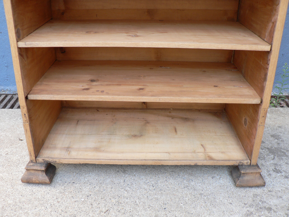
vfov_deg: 39.7
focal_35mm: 36
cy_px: 108
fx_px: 301
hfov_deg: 51.4
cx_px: 144
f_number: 2.8
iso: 80
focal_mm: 6
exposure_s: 1/40
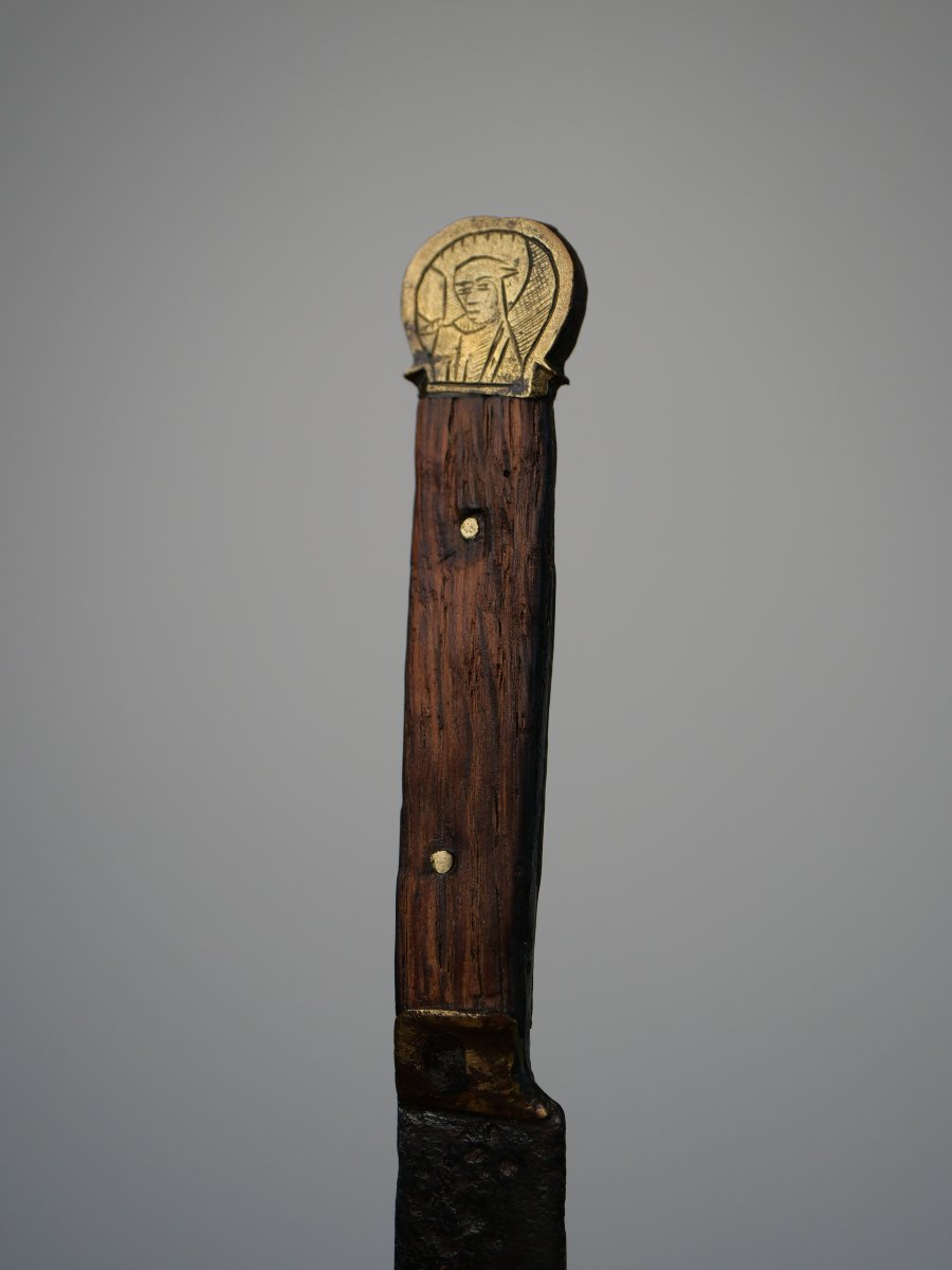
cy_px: 635
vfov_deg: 32.2
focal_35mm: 60
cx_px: 476
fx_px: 2200
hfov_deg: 24.4
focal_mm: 30
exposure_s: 1/160
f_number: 3.5
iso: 200
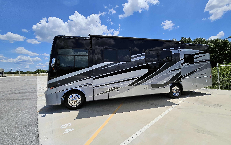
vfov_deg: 78.5
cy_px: 66
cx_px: 117
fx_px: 88
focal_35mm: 14
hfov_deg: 105.3
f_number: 2.2
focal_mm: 1.74
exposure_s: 1/2758
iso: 32
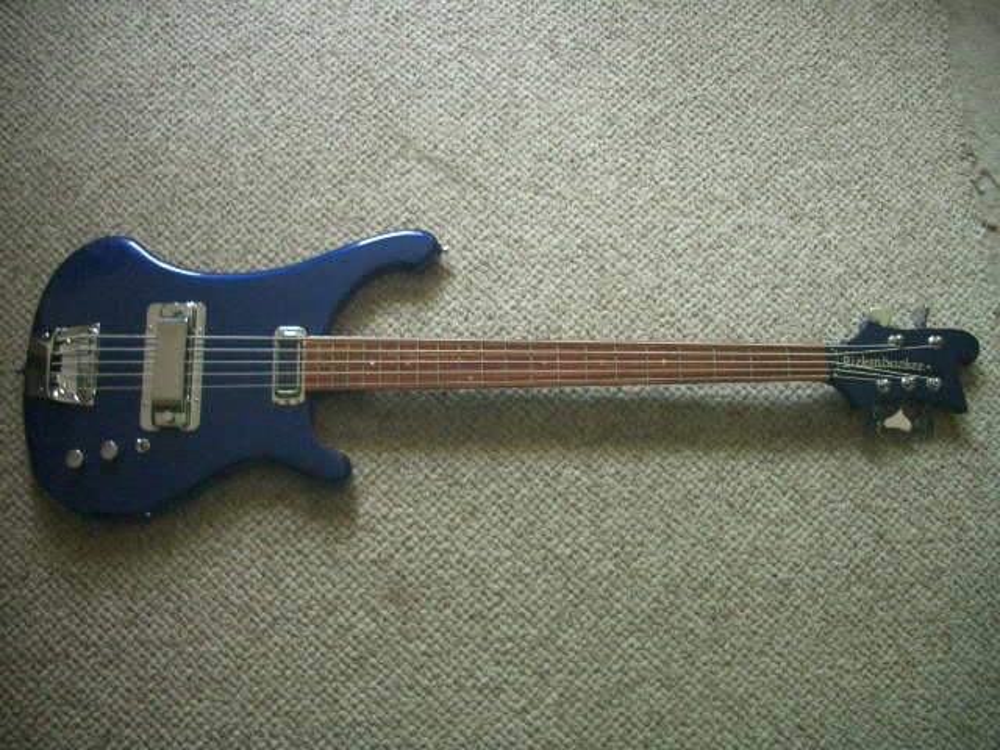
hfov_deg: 52.6
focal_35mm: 35
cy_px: 375
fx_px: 1011
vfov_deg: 40.7
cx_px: 500
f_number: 2.6
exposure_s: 1/25
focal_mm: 5.8
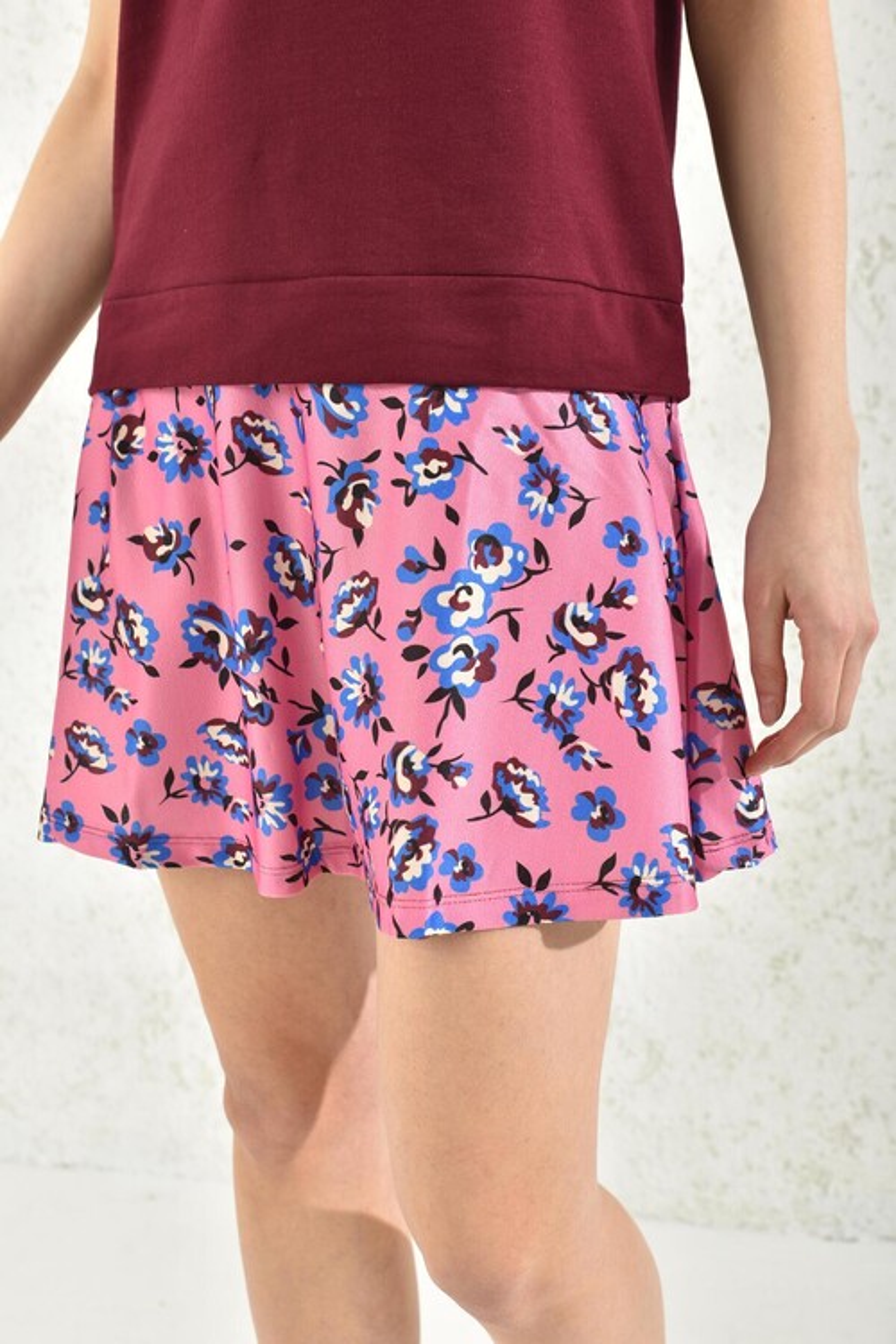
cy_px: 672
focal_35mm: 44
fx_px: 1643
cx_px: 448
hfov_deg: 30.5
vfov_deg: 44.5
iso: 100
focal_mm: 44
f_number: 7.1
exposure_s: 1/160
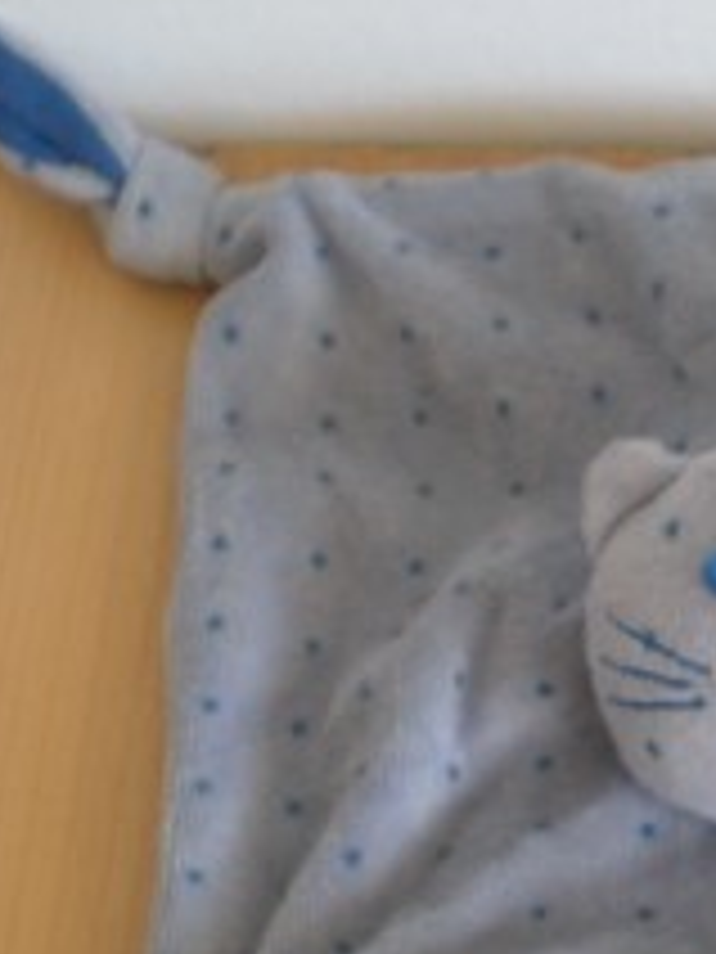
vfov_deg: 20.8
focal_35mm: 93
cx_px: 775
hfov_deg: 15.5
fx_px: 2565
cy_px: 770
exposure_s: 1/57.2
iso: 146
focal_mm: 6.3
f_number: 3.1
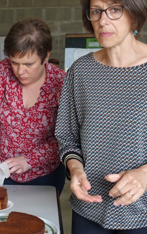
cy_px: 120
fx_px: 442
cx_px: -12
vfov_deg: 29.8
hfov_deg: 18.2
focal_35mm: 69
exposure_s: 1/125
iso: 250
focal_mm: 16.17
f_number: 2.8
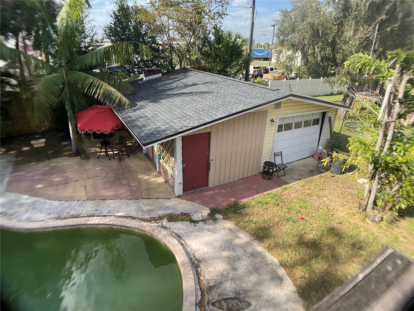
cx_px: 207
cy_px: 156
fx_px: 347
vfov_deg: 48.2
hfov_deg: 61.7
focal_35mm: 29
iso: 16
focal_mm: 3
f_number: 1.8
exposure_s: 1/749
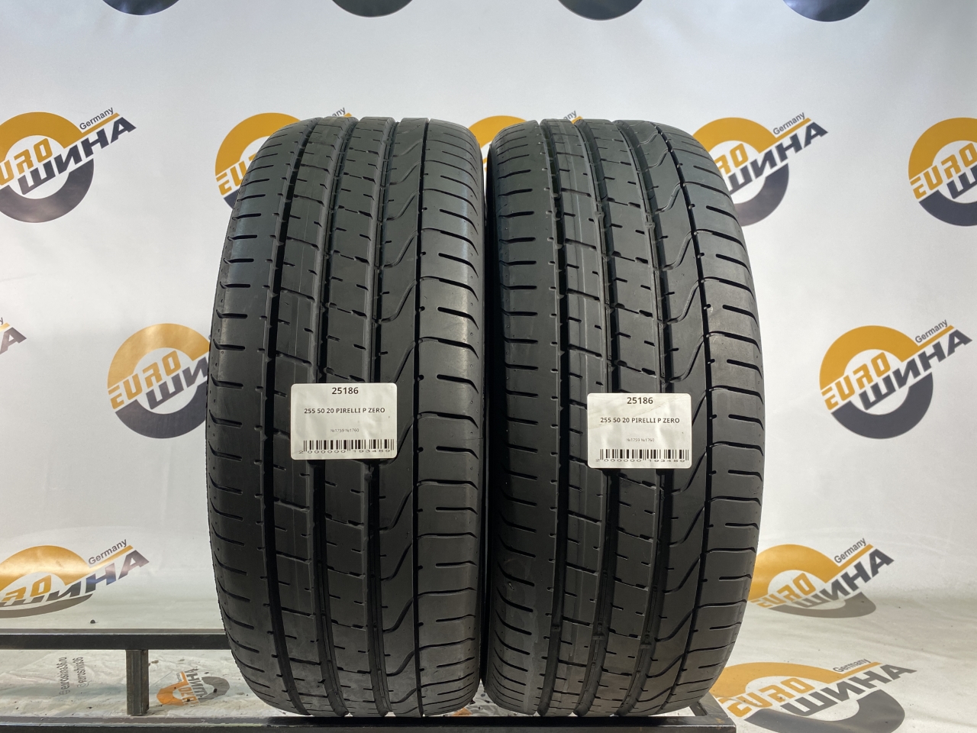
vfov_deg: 53.1
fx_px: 734
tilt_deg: +2.0
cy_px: 366
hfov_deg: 67.3
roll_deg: +0.1
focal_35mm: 26
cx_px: 488
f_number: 1.8
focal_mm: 4.25
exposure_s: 1/100
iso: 64
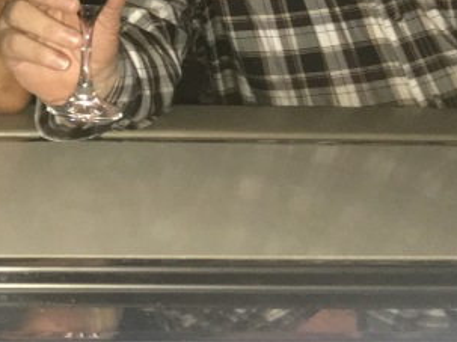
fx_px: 1293
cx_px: -152
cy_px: -211
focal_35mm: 98
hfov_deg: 18.5
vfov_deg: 13.9
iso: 200
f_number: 2.2
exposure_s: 1/16
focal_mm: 4.15
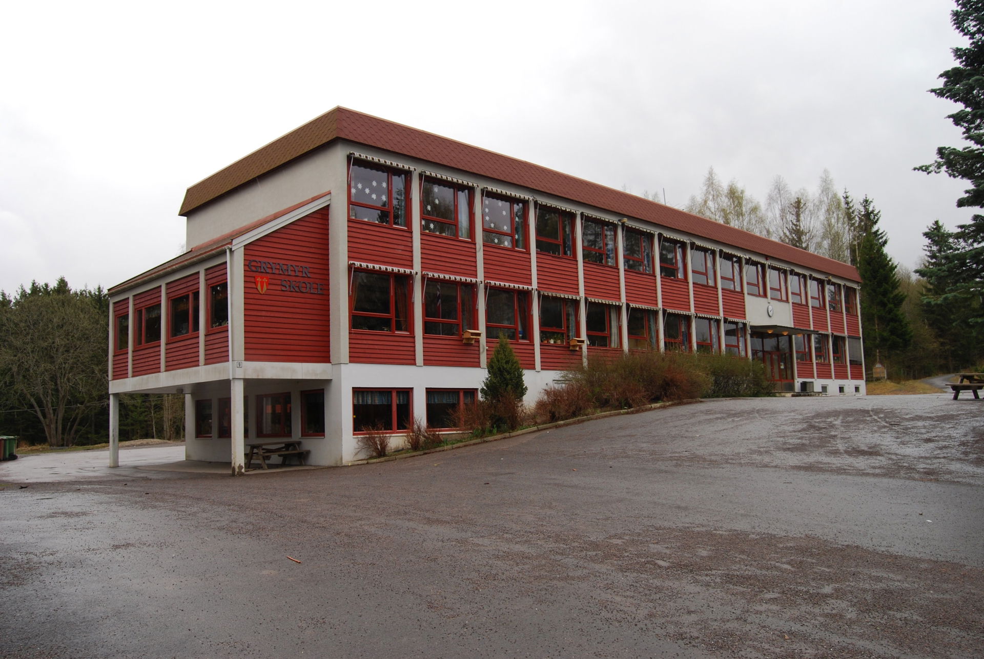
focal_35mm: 27
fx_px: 739
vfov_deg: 48.0
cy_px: 330
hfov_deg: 67.3
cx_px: 492
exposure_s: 1/200
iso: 200
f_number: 7.1
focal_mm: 18
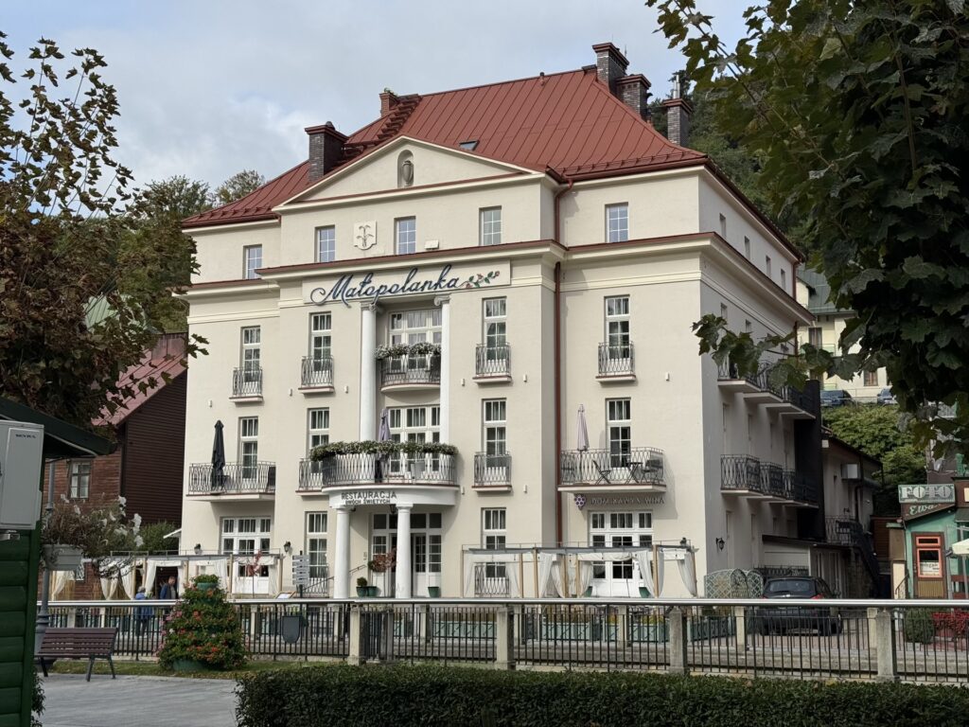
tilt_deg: +8.3
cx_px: 484
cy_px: 364
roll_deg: -0.2
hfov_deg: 39.7
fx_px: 1344
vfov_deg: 30.3
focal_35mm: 48
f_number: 1.78
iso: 64
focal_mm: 6.76
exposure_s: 1/3257
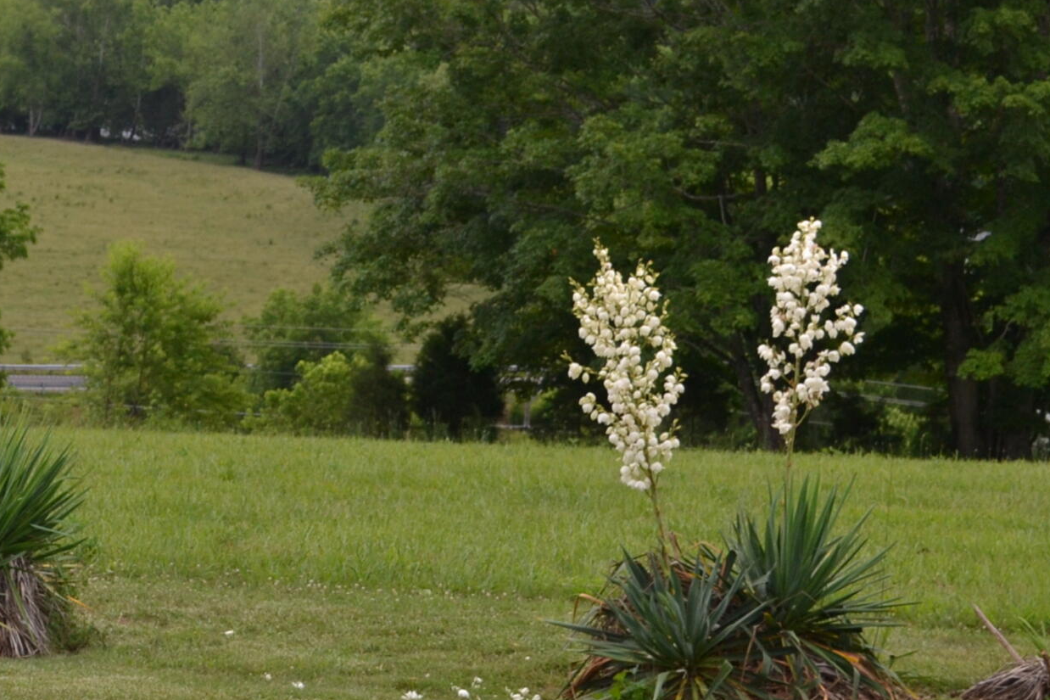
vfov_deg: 10.7
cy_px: 92
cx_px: 216
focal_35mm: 127
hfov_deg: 16.0
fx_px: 3710
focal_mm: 35
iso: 280
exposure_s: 1/125
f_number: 5
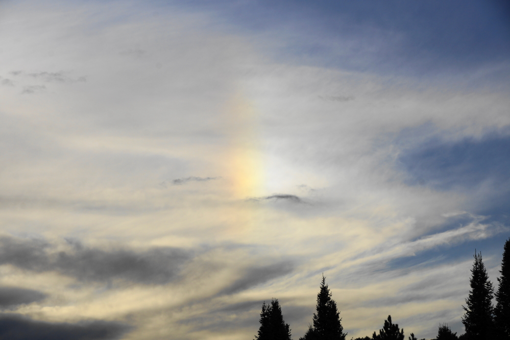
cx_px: 255
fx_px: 1806
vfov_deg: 10.8
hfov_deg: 16.1
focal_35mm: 128
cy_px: 170
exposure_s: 1/200
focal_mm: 85
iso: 100
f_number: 11
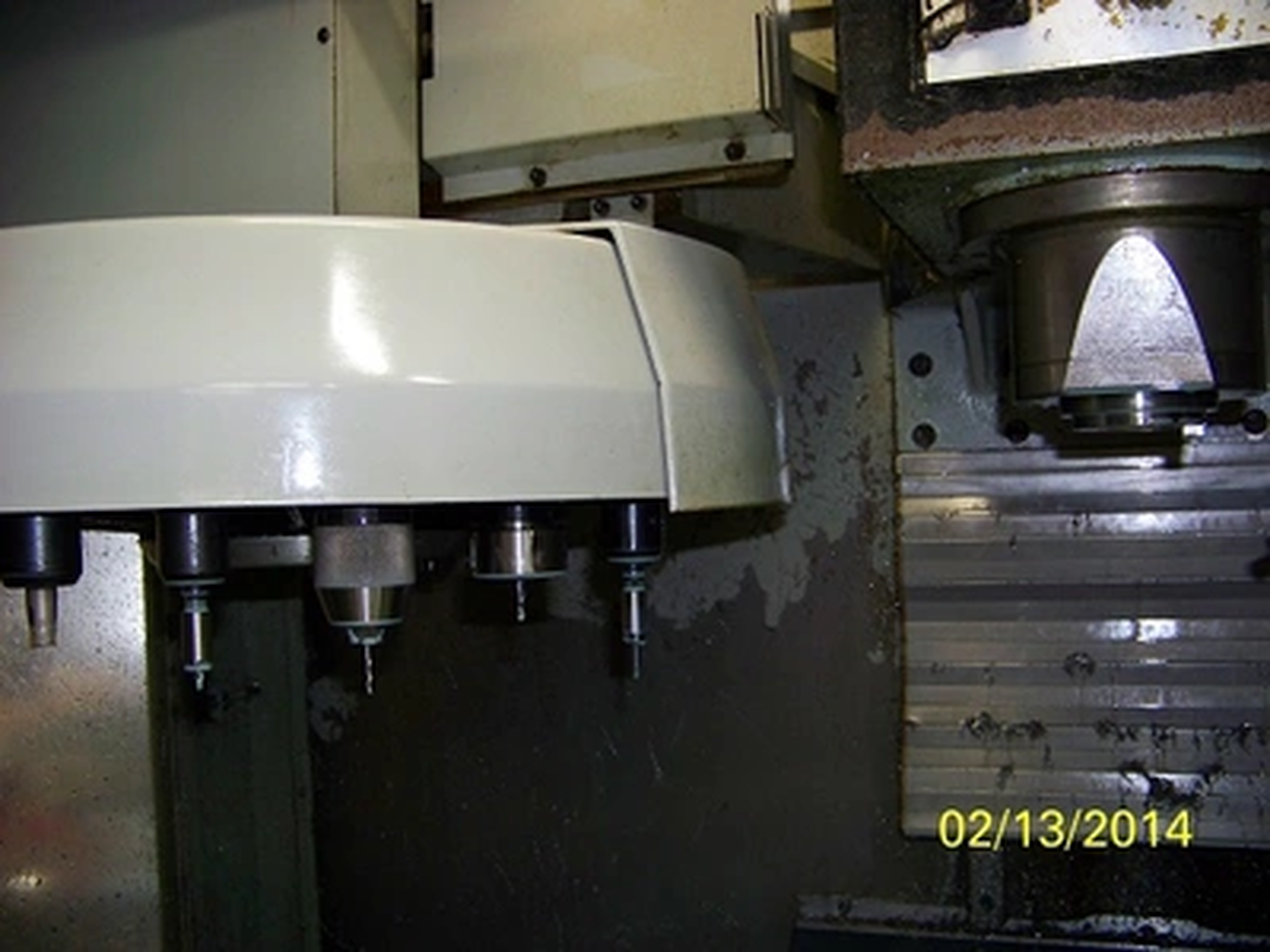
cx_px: 635
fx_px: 1321
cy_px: 476
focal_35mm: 36
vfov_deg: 39.7
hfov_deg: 51.4
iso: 200
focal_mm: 5.85
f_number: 2.8
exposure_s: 1/30
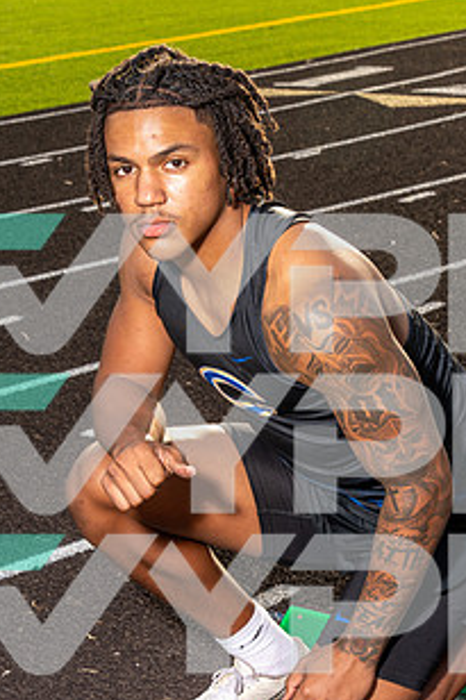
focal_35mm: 98
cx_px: 268
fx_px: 1905
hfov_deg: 13.9
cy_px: 445
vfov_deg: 20.8
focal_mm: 67
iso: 160
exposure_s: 1/250
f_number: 10
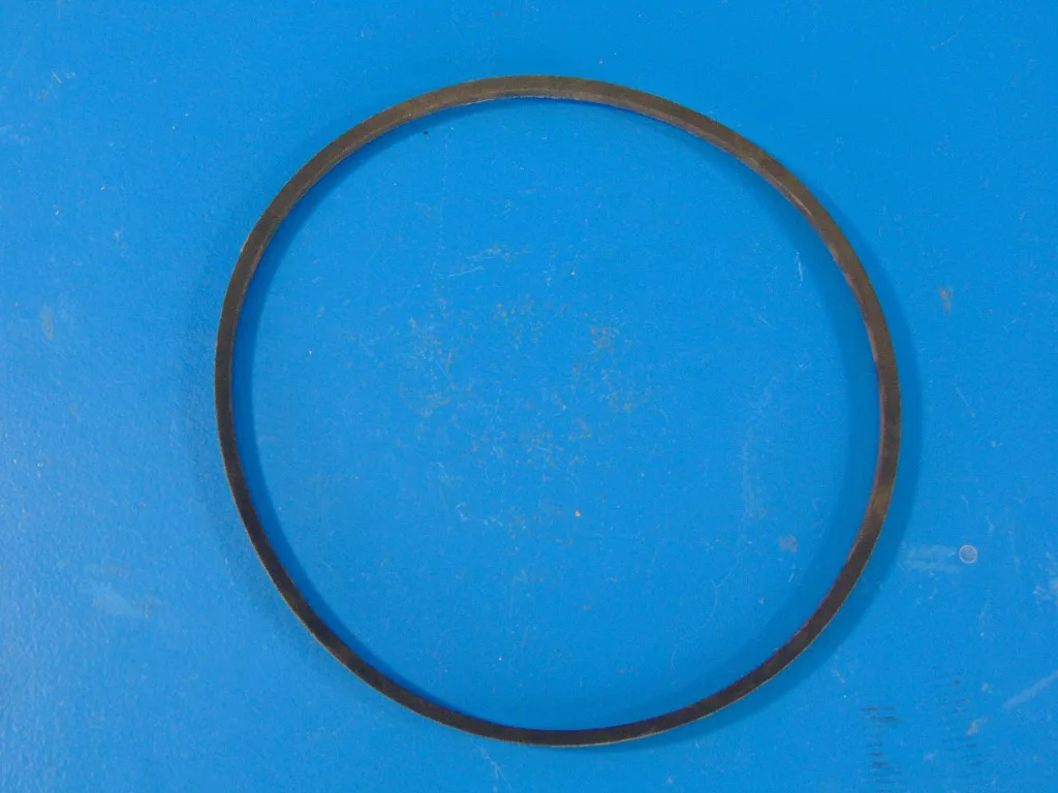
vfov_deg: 34.3
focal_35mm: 42
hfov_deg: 44.8
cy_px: 396
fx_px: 1284
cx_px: 529
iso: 250
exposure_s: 1/30
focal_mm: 7.6
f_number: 3.3
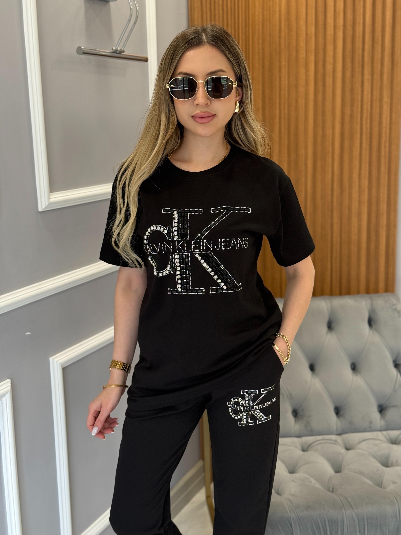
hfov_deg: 30.3
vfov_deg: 39.7
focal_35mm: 48
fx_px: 741
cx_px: 200
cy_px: 268
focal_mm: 6.76
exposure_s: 1/73
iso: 100
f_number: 1.78
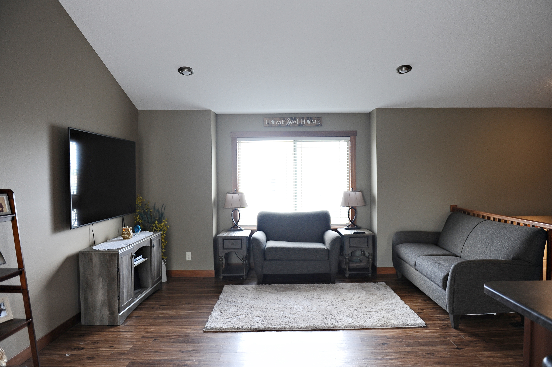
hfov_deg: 73.8
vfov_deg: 53.1
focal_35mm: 24
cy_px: 184
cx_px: 276
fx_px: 368
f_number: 2.8
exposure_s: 1/160
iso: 800
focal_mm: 24
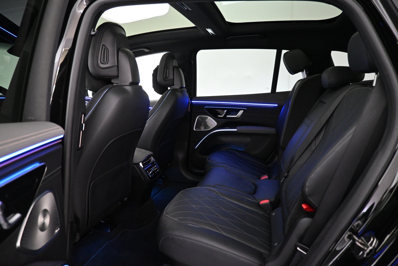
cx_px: 199
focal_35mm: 24
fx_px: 265
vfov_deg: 53.1
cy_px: 133
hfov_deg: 73.7
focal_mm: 16
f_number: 3.5
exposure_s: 1/40
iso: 4000
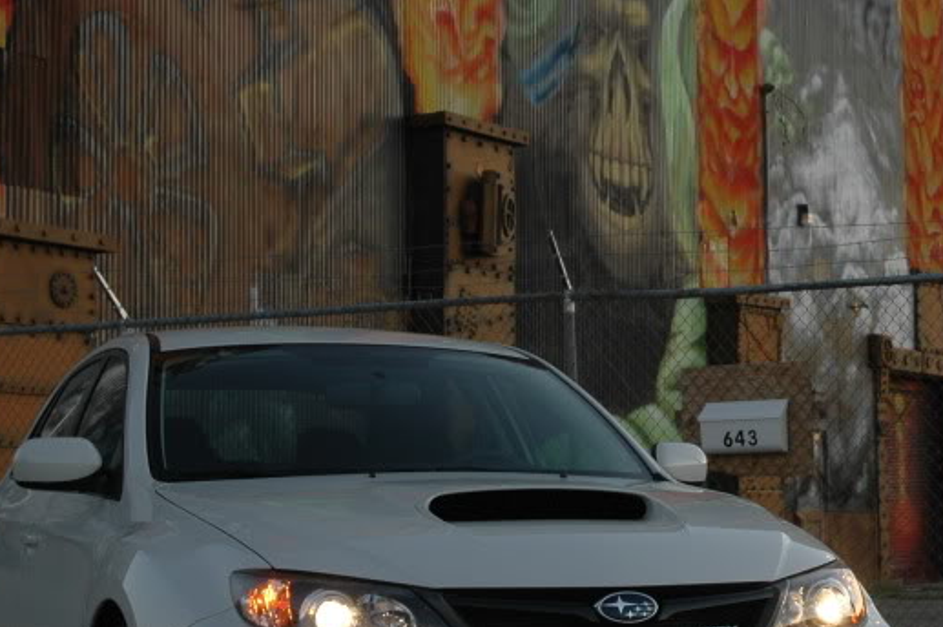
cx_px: 734
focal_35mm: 92
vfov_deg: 14.8
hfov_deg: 21.9
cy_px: 324
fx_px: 2408
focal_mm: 31
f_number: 4.5
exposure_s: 1/80
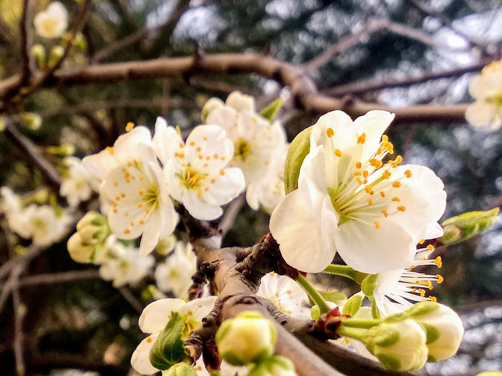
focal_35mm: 35
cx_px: 252
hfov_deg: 52.6
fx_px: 507
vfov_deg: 39.8
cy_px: 273
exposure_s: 1/656
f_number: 2.2
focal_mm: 3.81
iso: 100
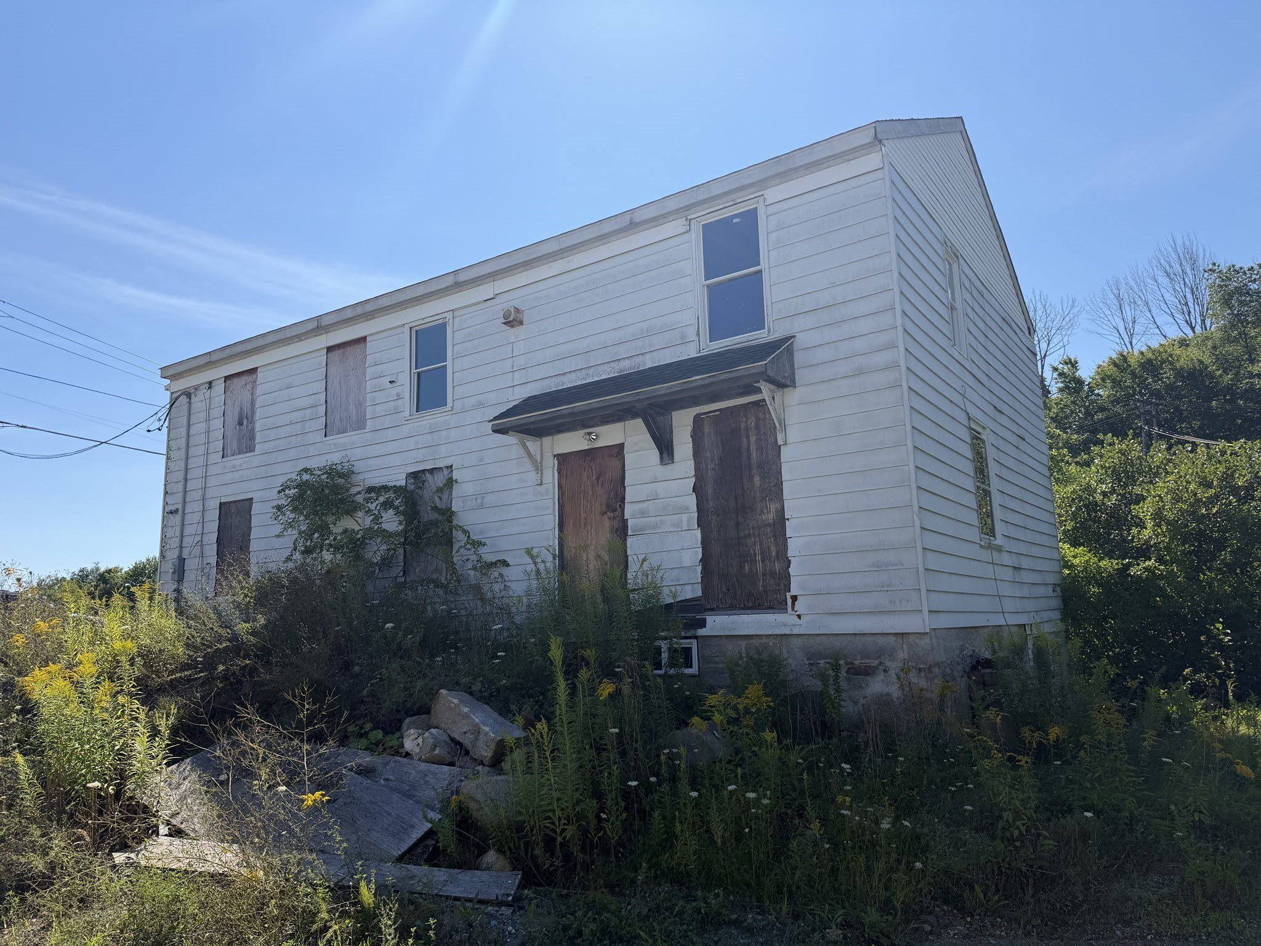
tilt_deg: +8.9
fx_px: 874
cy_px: 473
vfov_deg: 56.8
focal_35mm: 24
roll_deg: +1.2
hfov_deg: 71.6
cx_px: 630
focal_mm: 6.76
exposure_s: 1/4673
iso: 80
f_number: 1.78
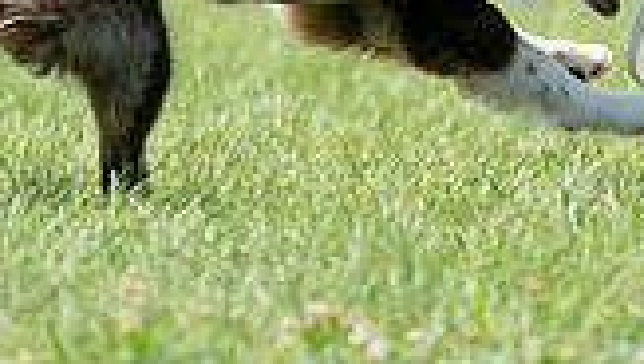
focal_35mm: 1369
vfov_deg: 0.9
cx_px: 387
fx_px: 23397
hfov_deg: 1.6
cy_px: -374
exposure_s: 1/4000
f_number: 6.3
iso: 1600
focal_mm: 368
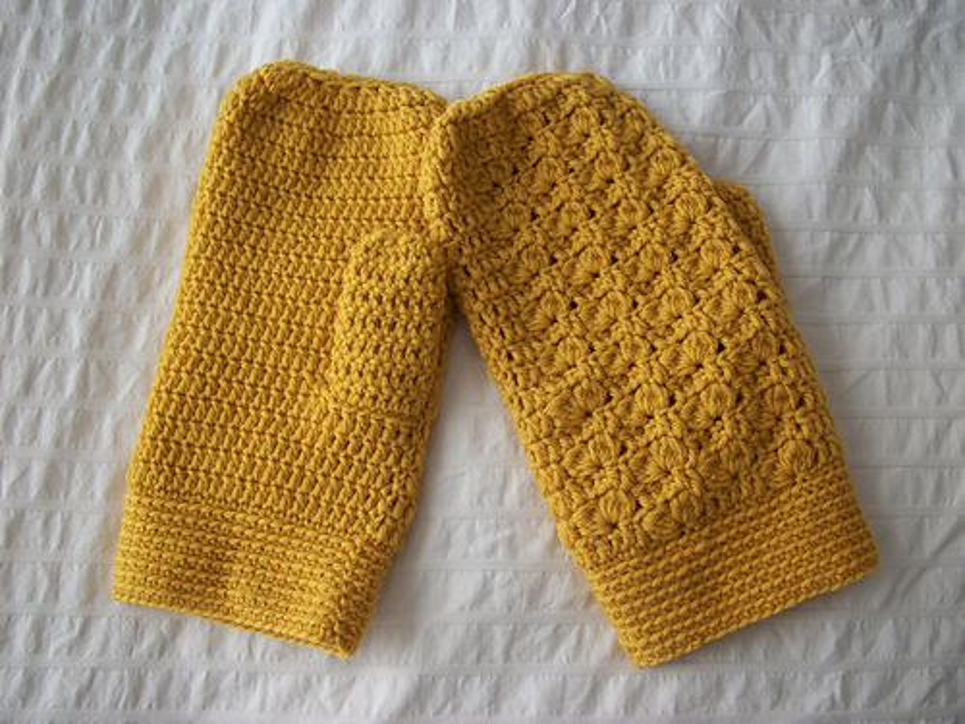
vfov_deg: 40.7
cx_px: 482
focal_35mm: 35
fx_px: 976
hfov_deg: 52.6
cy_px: 362
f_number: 3.1
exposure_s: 1/100
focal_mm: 6.3
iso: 80
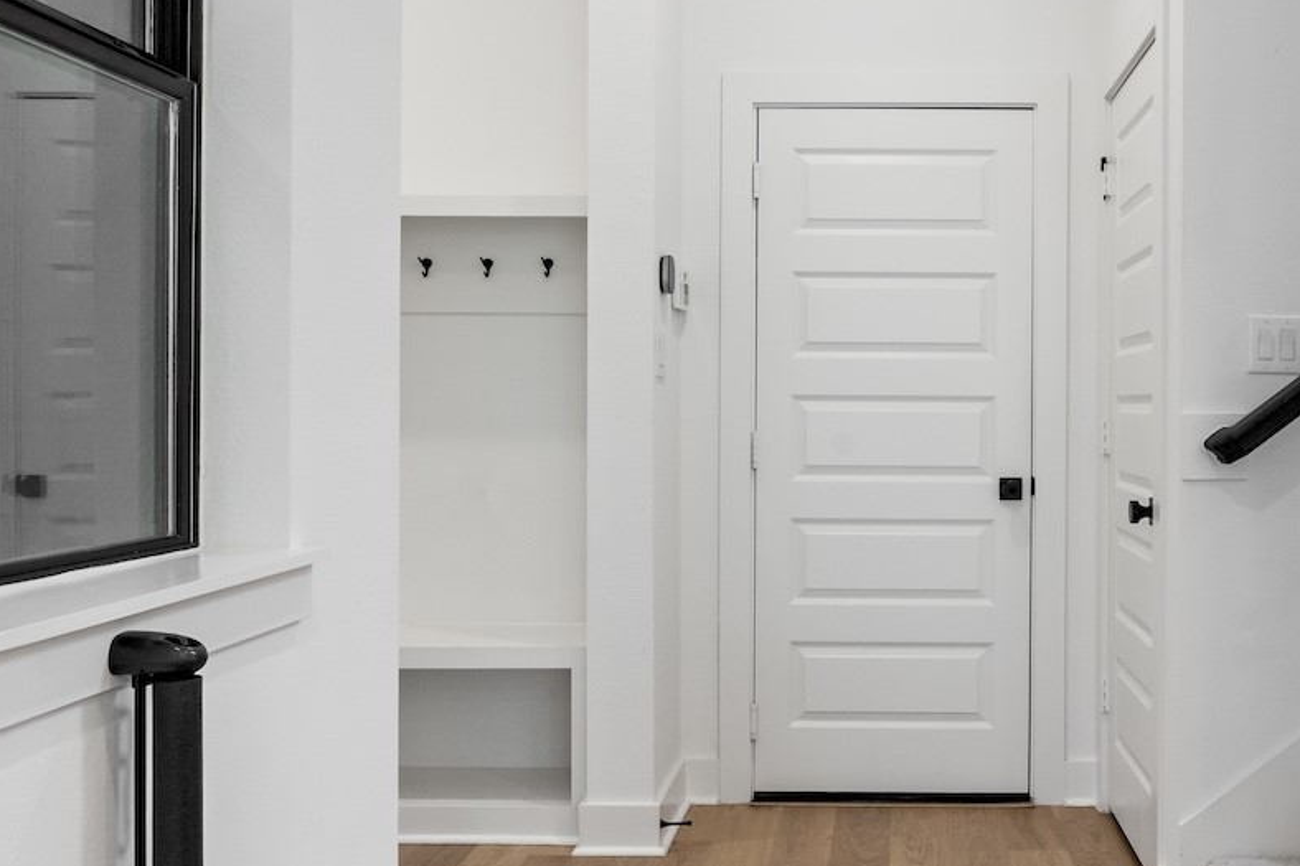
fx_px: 1408
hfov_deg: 48.4
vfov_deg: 34.2
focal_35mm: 39
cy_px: 429
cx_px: 906
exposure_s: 1/25
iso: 1250
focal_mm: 16
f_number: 11
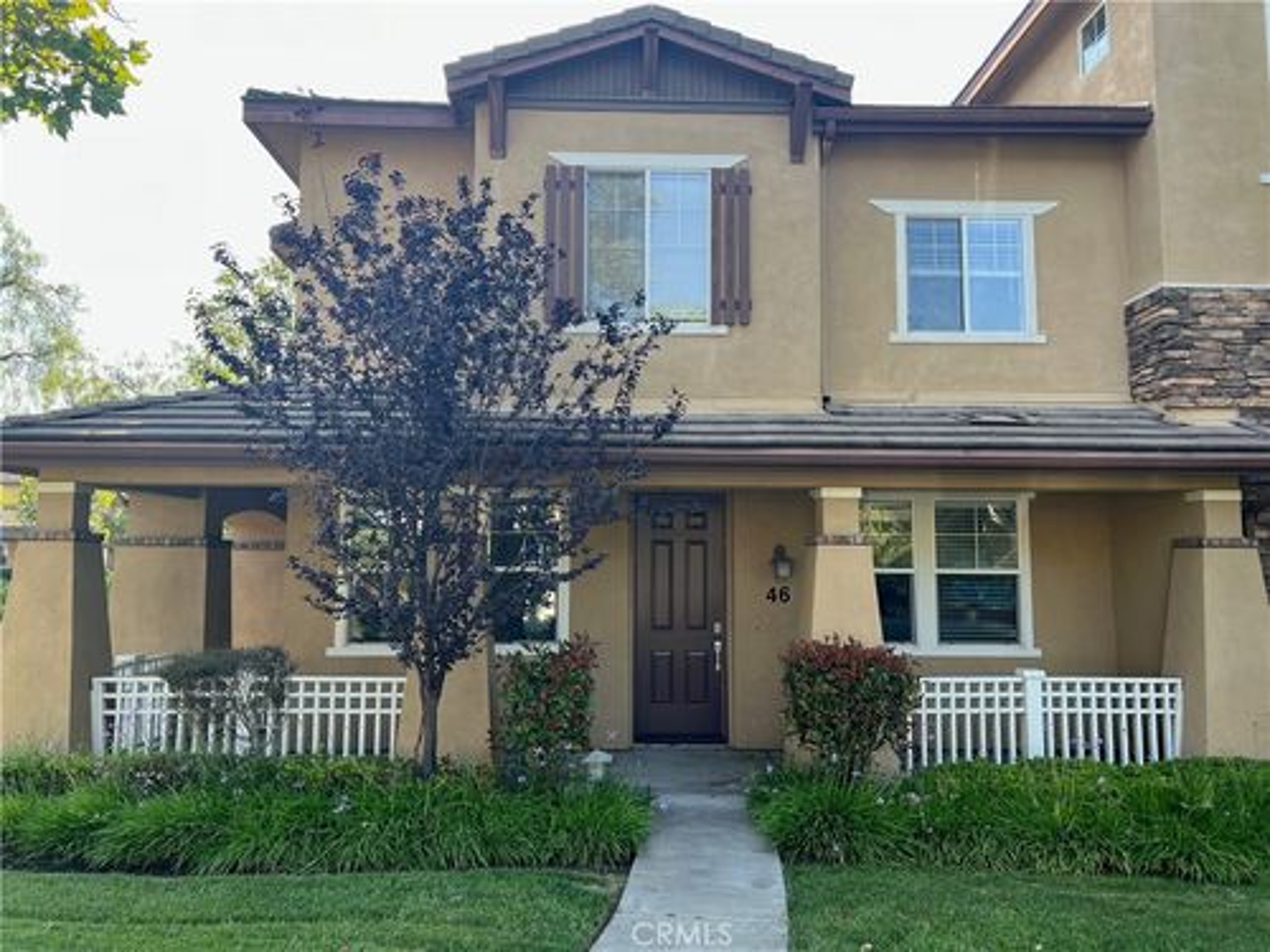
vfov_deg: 53.1
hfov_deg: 67.3
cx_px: 635
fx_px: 954
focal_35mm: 26
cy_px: 476
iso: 50
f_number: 1.5
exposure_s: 1/434
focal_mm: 5.7
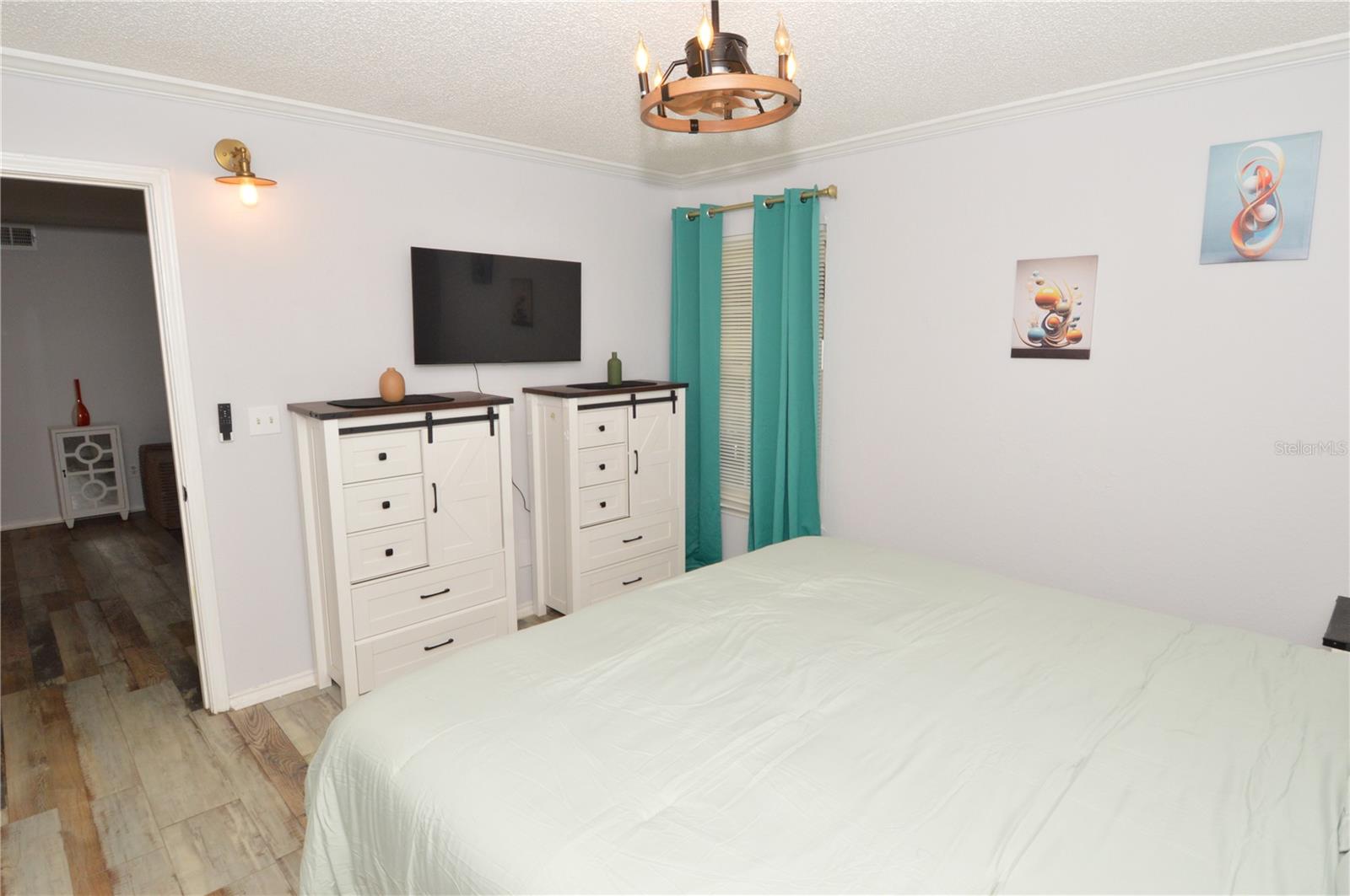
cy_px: 448
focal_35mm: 18
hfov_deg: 90.1
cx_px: 675
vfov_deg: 67.3
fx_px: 674
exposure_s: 1/80
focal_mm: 12
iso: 800
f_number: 9
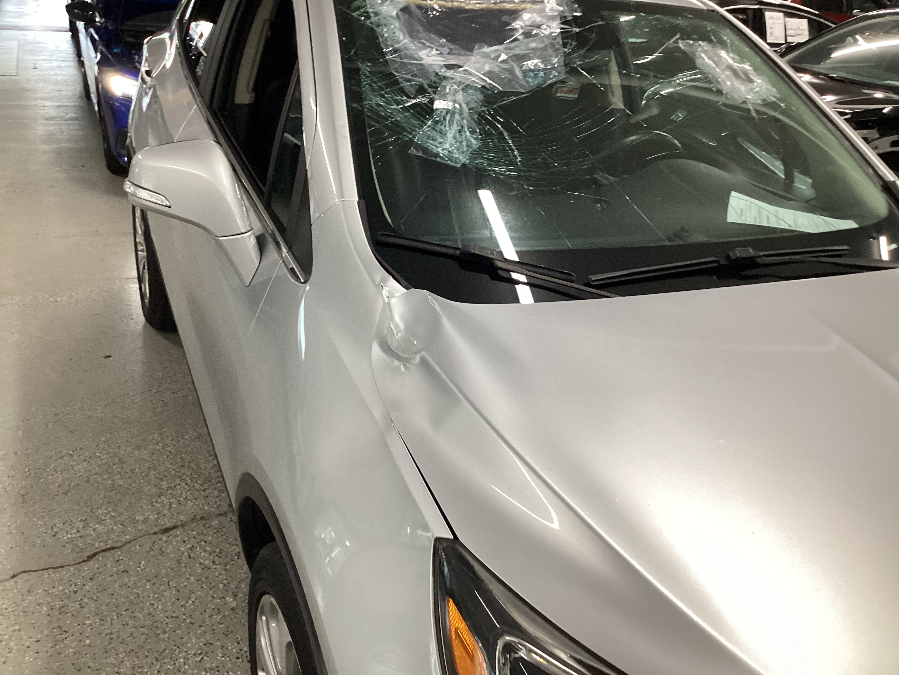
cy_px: 338
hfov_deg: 58.4
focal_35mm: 31
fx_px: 805
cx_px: 450
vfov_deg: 45.4
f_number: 2.4
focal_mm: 3.3
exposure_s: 1/60
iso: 125
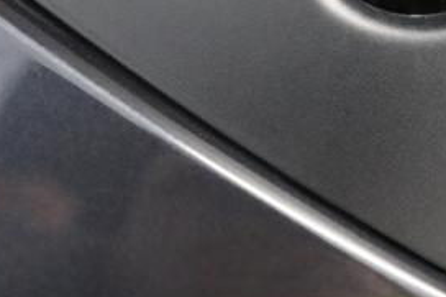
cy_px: -18
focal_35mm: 66
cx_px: 372
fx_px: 817
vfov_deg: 19.8
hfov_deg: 29.6
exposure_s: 1/320
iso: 10000
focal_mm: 28
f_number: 2.8
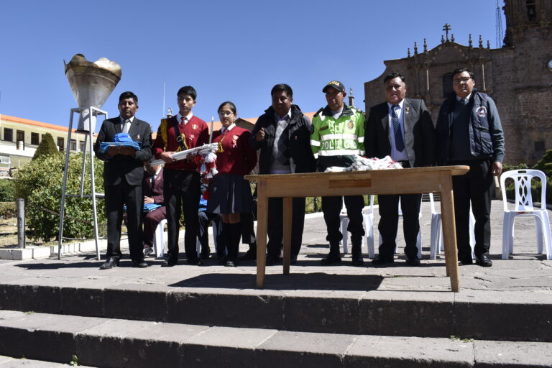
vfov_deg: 40.0
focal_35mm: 33
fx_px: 506
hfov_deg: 57.2
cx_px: 276
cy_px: 184
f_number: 10
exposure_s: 1/200
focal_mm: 22
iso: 100
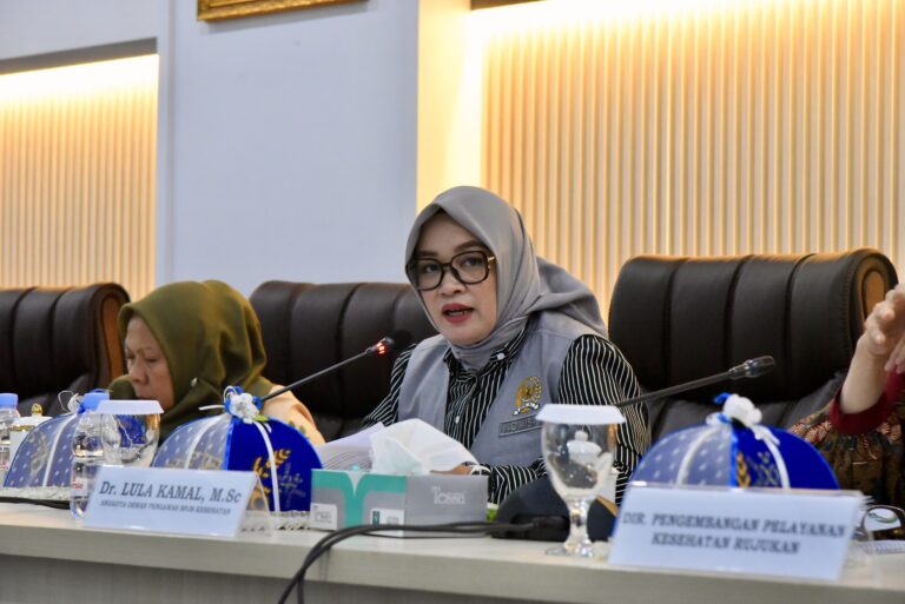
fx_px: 3018
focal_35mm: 120
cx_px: 452
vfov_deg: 11.4
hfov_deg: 17.1
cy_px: 302
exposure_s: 1/200
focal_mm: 120
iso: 12800
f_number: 8
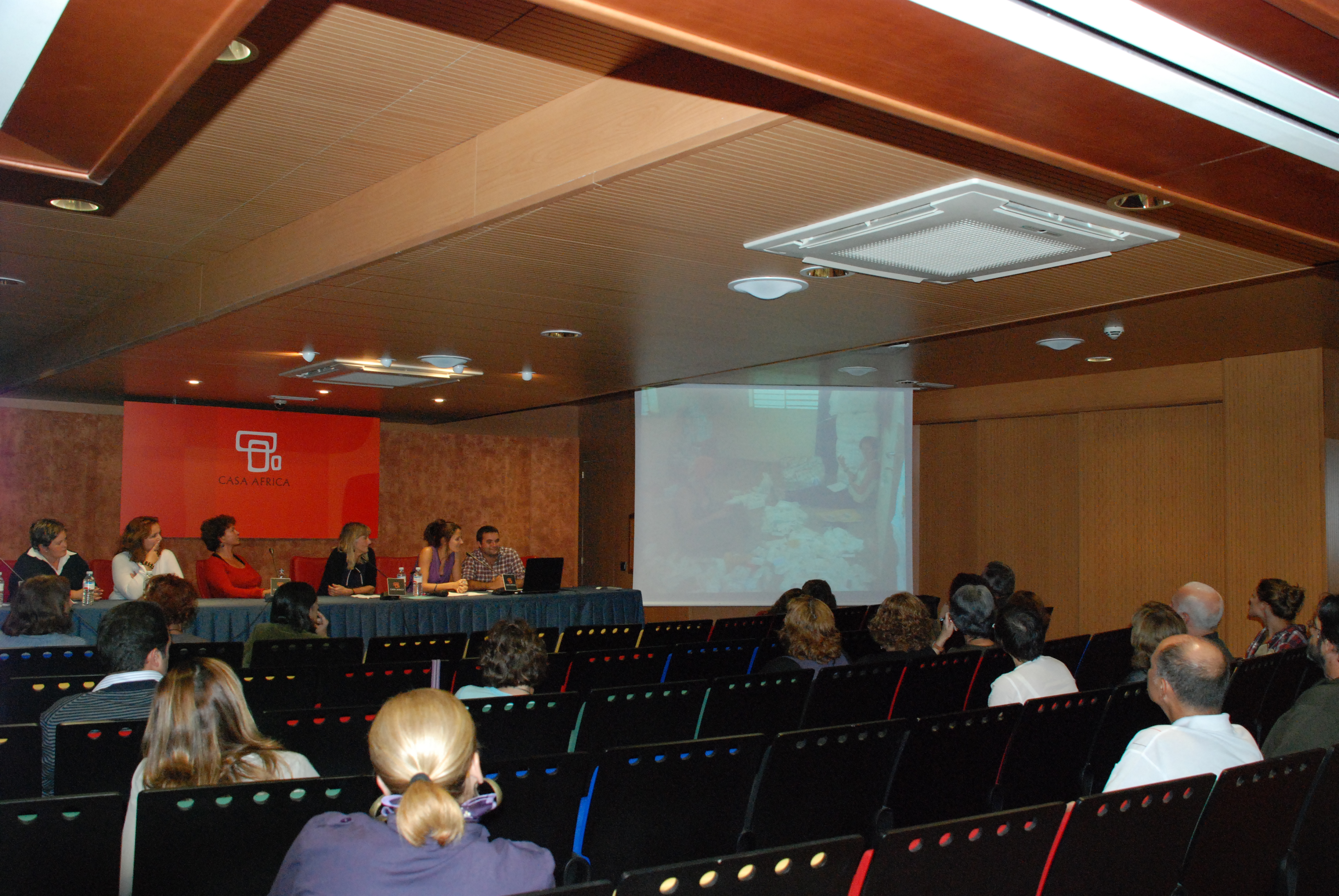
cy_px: 448
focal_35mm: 30
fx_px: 1117
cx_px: 670
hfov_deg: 61.9
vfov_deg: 43.7
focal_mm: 20
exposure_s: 1/60
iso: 1250
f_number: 5.6
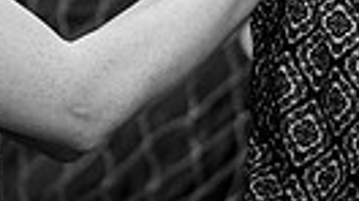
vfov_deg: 1.2
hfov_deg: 2.2
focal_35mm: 992
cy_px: -245
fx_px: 9435
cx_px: 331
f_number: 2.8
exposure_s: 1/250
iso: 200
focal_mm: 200
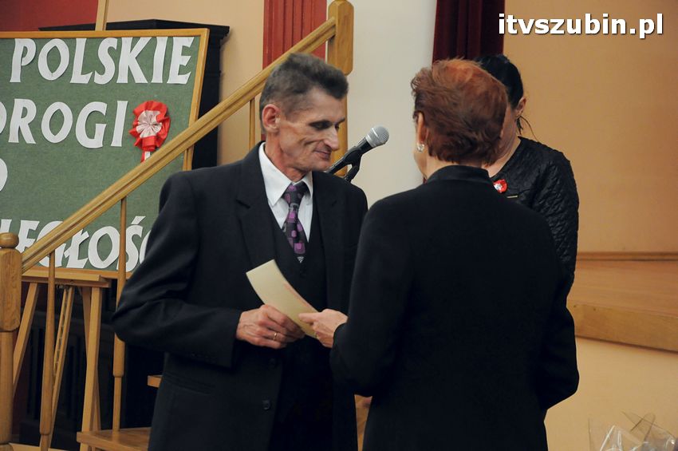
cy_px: 226
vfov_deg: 13.8
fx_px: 1863
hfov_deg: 20.6
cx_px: 339
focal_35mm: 99
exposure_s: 1/80
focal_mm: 66
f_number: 5.3
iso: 2500
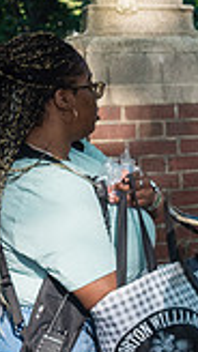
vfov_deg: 16.5
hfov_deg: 8.0
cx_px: 598
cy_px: 248
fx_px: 1216
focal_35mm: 130
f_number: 5.6
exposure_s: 1/640
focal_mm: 35
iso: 1250
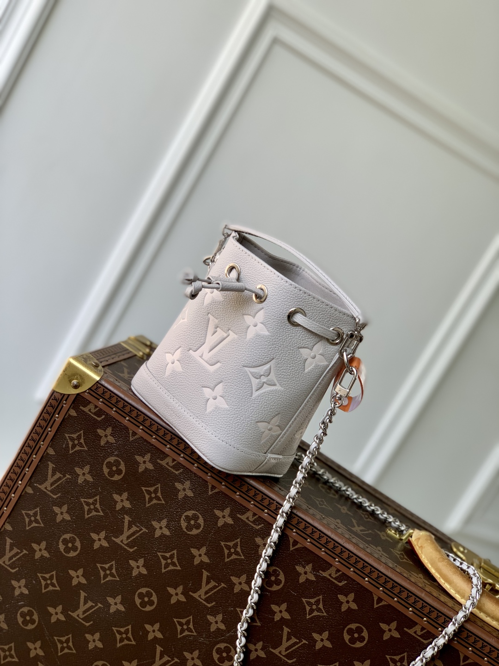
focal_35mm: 52
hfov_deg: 28.0
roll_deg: -30.7
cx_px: 250
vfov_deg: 36.8
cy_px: 333
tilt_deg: -11.2
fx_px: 999
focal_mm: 6
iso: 16
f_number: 2.4
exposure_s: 1/122
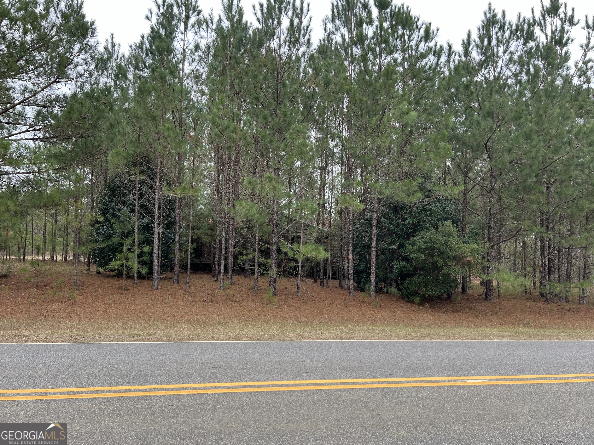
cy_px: 222
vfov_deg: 53.1
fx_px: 446
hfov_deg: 67.3
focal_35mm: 26
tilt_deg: +5.0
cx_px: 297
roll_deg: -1.6
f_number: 1.5
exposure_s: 1/125
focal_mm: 5.7
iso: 32
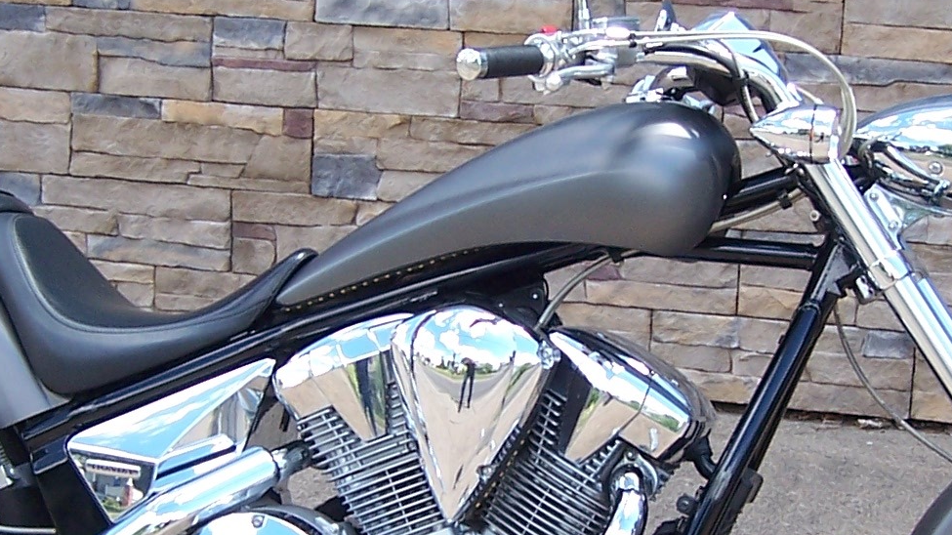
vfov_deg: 14.2
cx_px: 459
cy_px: 278
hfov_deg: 25.0
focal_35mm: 85
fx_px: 2145
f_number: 3.4
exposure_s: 1/180
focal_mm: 5.5
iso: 80
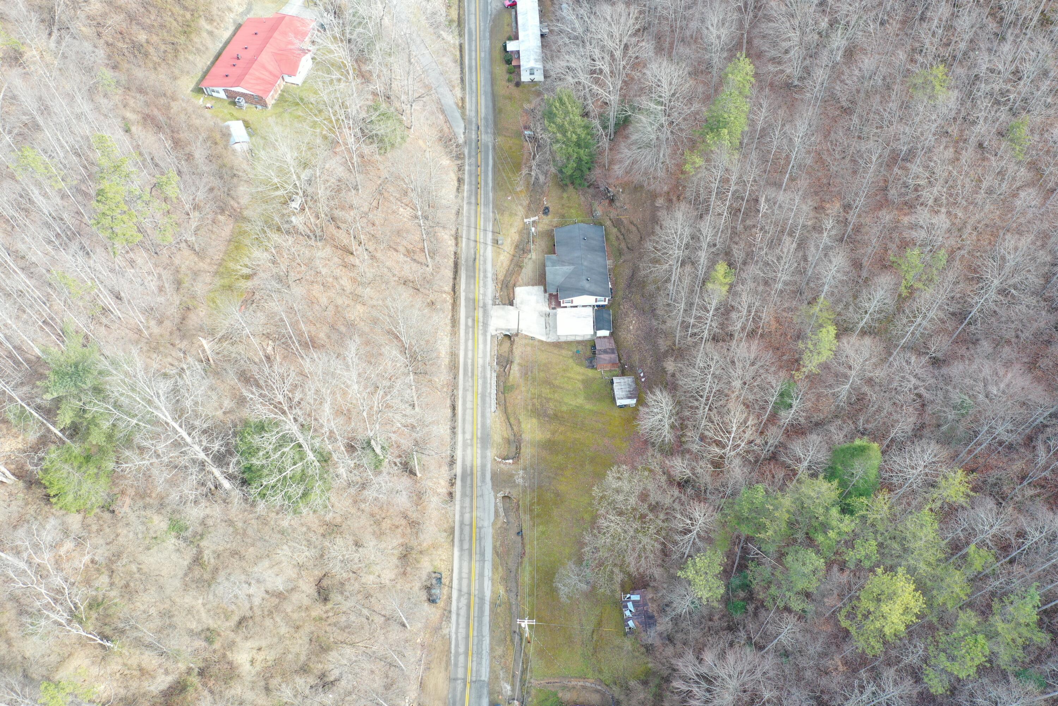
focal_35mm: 28
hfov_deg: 65.5
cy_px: 353
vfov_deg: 46.4
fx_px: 823
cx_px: 529
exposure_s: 1/100
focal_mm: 10.26
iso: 100
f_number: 4.5
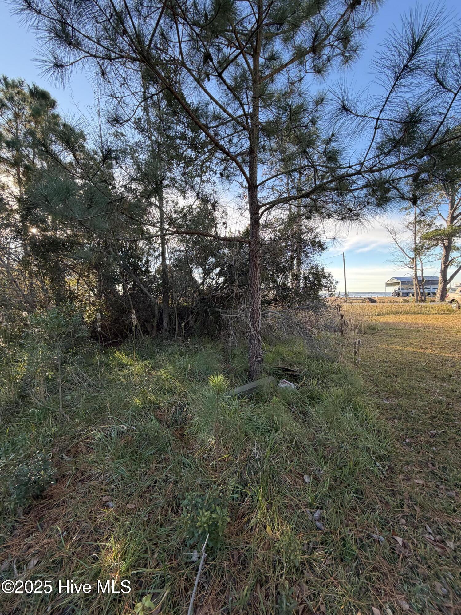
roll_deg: +2.0
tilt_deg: -3.5
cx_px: 230
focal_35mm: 14
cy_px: 308
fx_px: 249
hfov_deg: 85.7
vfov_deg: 102.1
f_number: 2.2
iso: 50
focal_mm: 2.22
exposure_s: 1/165
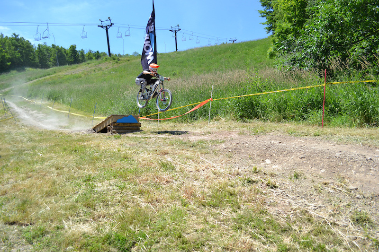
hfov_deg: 61.9
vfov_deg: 43.6
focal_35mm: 30
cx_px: 190
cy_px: 126
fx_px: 316
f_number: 5.6
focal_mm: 20
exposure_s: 1/1600
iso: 400
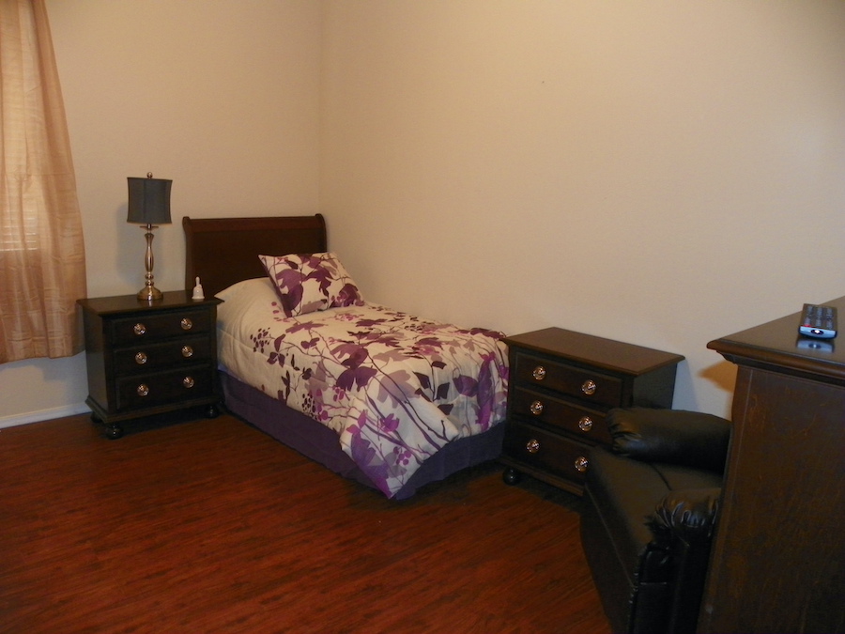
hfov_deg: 67.3
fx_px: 635
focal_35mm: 26
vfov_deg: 53.1
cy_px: 317
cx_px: 422
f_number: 2.8
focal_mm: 4.6
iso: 200
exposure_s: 1/30
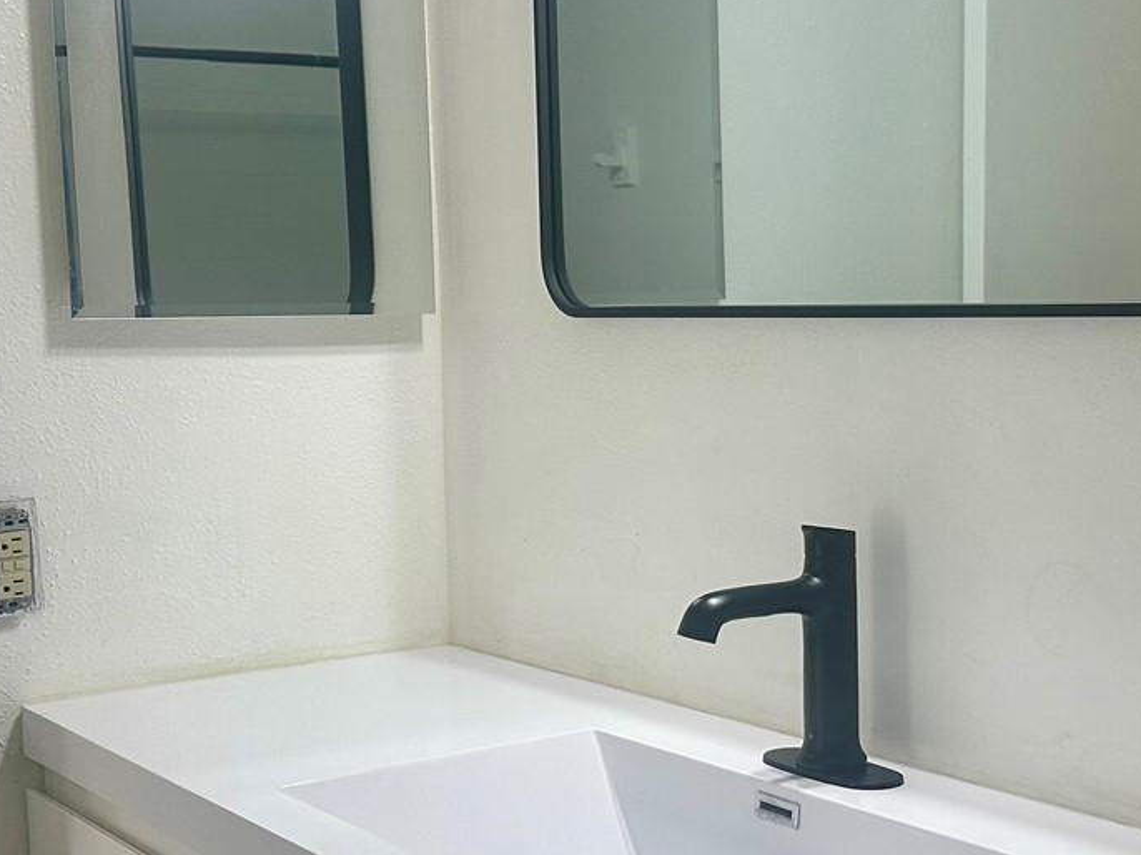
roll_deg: +1.1
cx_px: 617
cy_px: 562
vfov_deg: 26.0
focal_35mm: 56
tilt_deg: -7.2
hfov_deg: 34.3
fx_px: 1845
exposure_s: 1/120
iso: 160
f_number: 1.78
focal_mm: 6.86
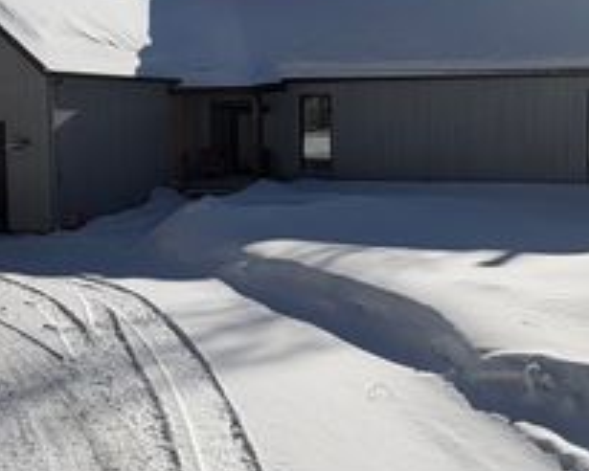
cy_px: 146
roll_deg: +0.9
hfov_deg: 45.7
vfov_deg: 36.8
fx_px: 697
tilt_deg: -3.4
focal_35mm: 40
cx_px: 328
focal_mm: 2.22
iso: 50
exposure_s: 1/4630
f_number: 2.2
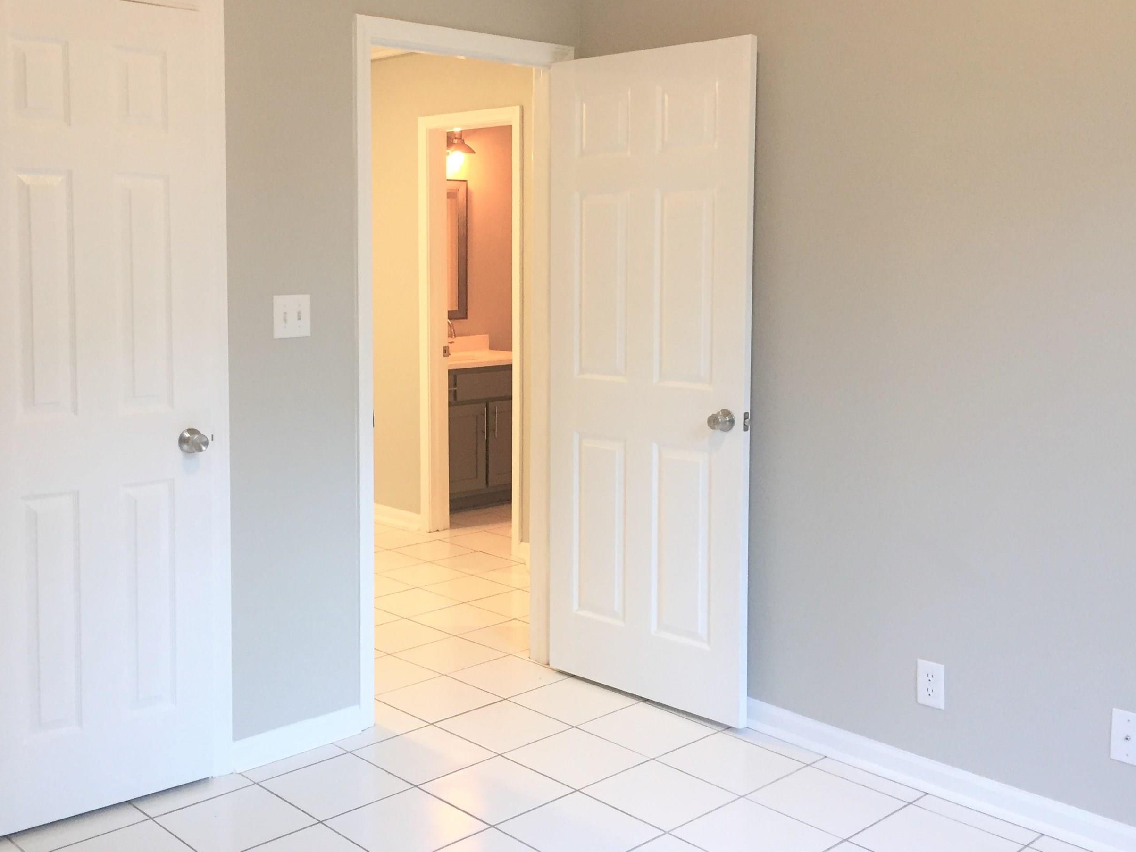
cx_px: 489
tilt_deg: -5.0
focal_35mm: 37
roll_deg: -0.7
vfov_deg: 38.5
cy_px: 338
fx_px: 1214
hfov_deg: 50.0
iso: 100
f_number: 2.2
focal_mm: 4.15
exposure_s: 1/30
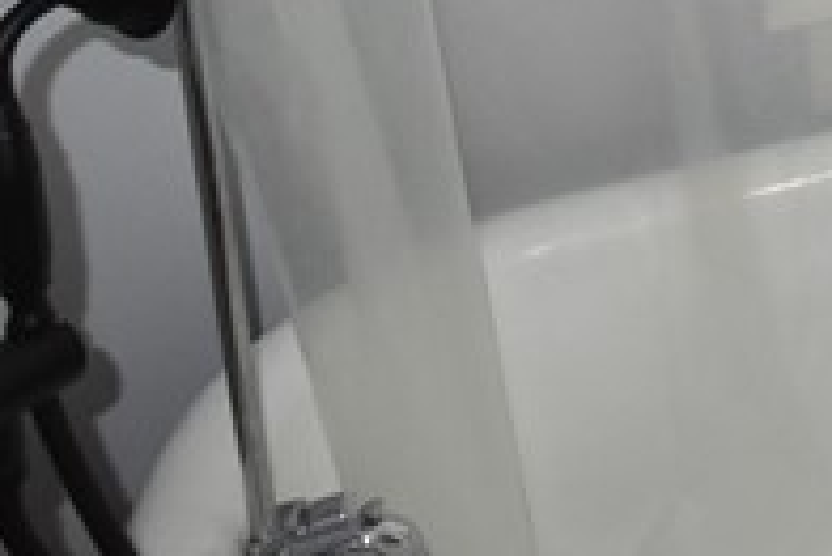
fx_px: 1920
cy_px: -692
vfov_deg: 13.2
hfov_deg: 16.7
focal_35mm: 83
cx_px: 1757
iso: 720
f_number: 4.5
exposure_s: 1/60
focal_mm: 10
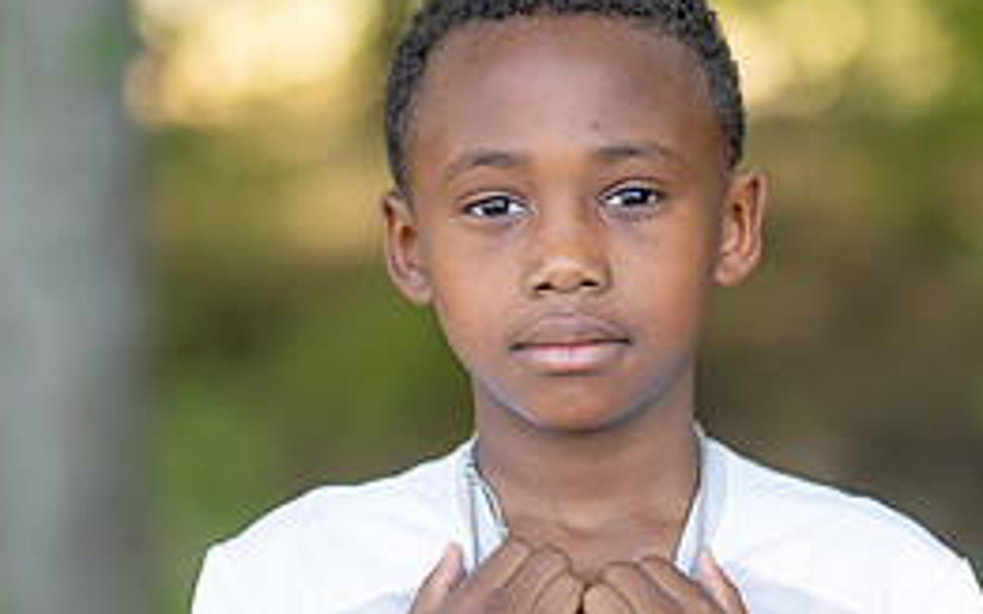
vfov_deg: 8.3
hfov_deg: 13.2
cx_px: 582
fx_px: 4232
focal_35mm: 158
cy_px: 478
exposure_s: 1/1250
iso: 200
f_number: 1.2
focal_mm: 50
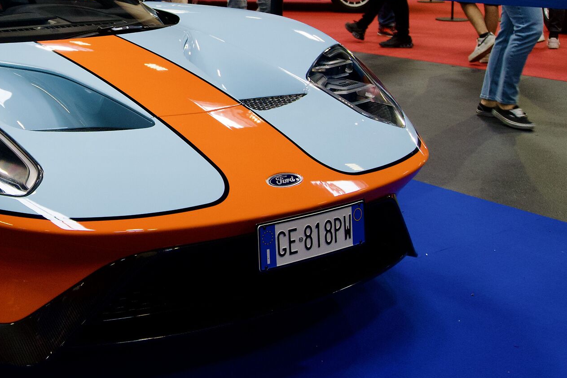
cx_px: 61
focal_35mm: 57
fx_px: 898
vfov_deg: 23.5
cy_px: 88
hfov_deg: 33.3
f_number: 4
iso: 800
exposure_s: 1/160
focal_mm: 20
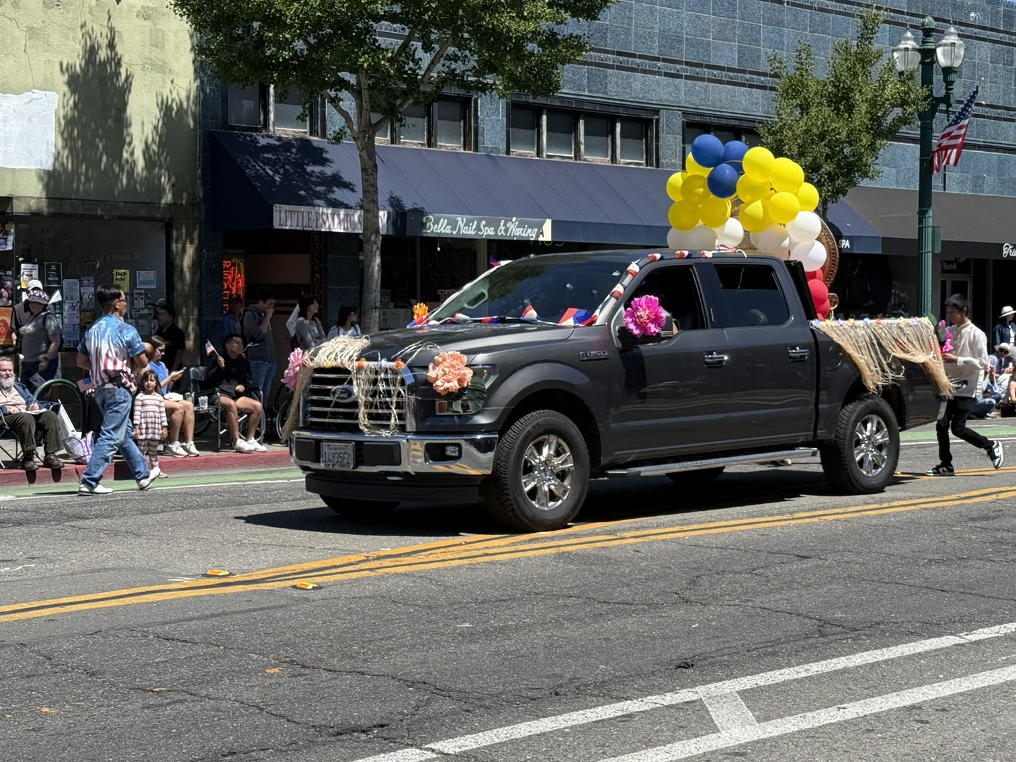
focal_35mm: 65
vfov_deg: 22.6
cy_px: 362
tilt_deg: -2.2
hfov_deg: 29.8
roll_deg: -0.1
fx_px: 1908
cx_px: 599
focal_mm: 6.76
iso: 64
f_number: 1.78
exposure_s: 1/3096
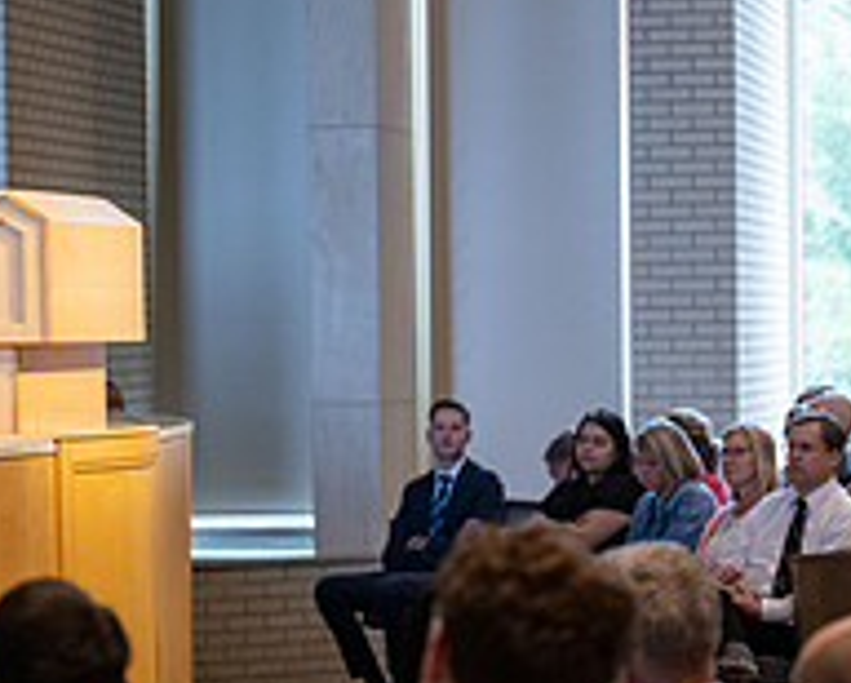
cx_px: 514
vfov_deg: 7.8
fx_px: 4992
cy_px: 543
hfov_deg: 9.7
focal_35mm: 198
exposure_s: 1/250
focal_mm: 70
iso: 1250
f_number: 2.8
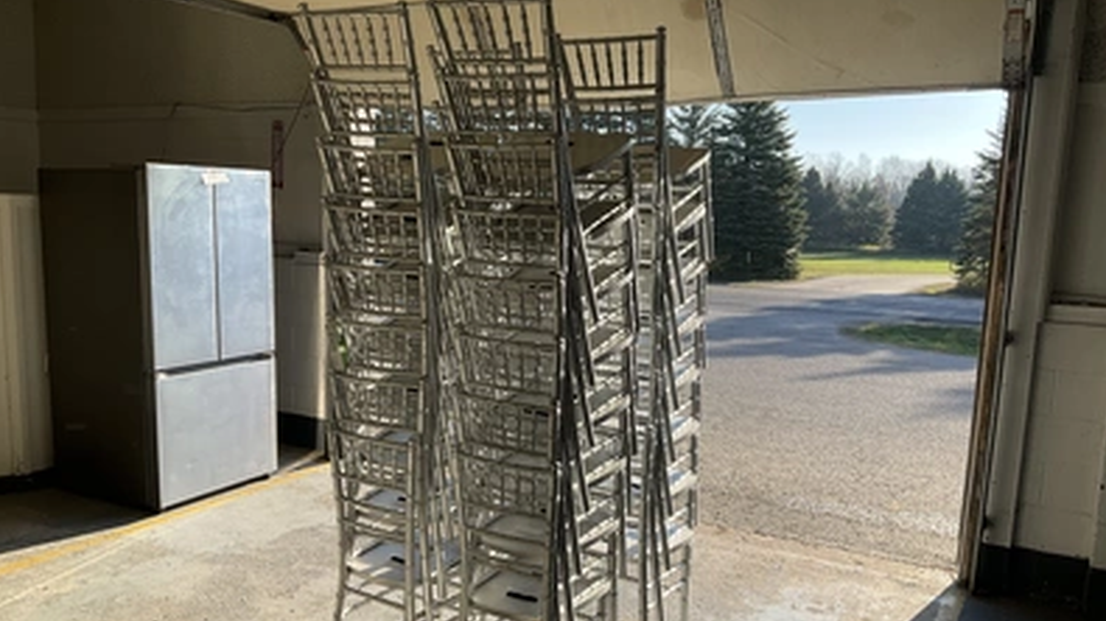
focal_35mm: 32
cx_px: 554
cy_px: 355
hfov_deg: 61.0
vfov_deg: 36.6
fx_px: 938
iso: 25
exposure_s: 1/627
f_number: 1.8
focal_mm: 3
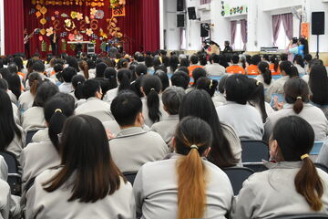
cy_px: 72
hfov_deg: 35.5
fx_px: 501
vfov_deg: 24.5
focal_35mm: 55
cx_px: 85
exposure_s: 1/60
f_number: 4.8
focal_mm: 22
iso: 1000
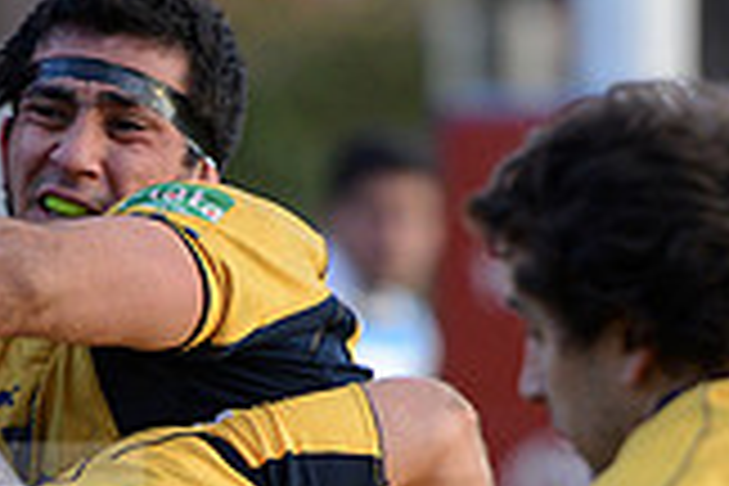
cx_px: -230
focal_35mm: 697
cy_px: 578
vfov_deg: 2.0
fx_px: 14113
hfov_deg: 3.0
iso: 1000
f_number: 2.8
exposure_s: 1/500
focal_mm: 195
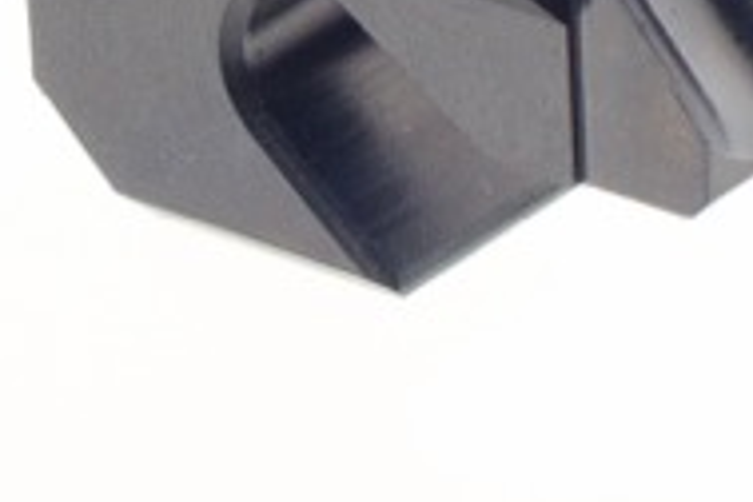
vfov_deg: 6.0
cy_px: -528
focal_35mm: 222
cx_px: -582
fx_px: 4646
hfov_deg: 8.9
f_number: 7.1
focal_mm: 35
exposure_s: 1/200
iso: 200
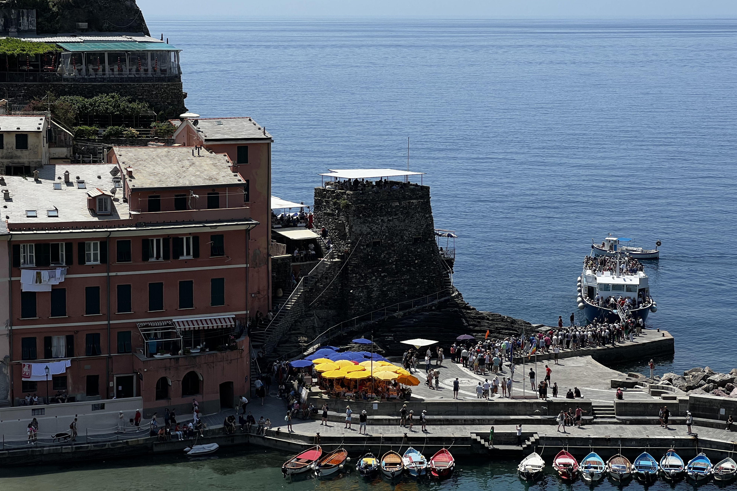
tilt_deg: -6.5
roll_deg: +0.2
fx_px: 1658
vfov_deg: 16.9
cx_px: 369
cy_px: 216
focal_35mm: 81
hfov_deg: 25.1
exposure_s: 1/995
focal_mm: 9
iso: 32
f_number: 2.8
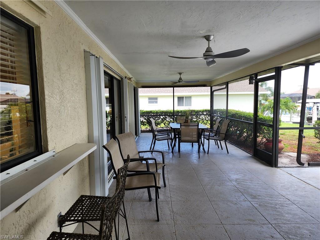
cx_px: 160
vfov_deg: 58.9
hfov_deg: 73.9
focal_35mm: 23
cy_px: 120
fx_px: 213
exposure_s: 1/180
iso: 32
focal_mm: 6.4
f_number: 1.8
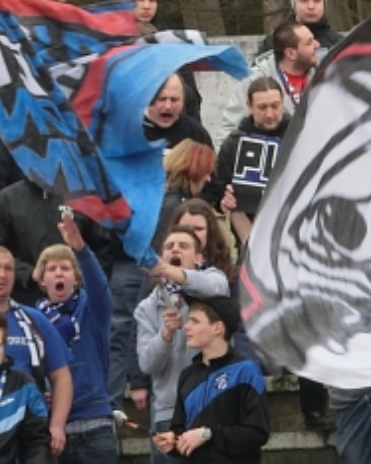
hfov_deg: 2.7
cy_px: 248
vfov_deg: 3.4
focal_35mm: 575
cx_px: 121
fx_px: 7897
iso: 250
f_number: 5.8
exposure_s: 1/200
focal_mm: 35.05
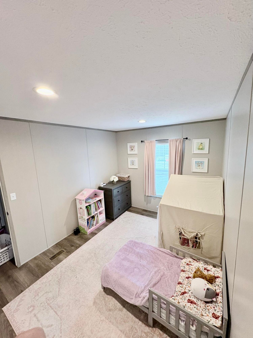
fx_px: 136
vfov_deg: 102.1
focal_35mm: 14
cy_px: 169
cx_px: 126
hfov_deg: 85.7
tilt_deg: -9.1
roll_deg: +2.8
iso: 400
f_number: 2.2
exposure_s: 1/120
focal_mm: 2.22
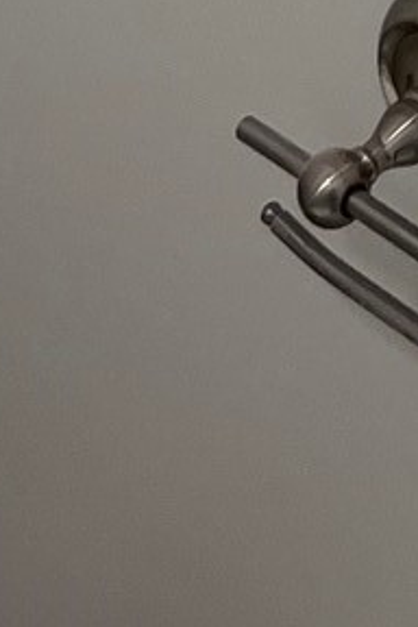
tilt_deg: -14.9
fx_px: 3344
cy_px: -1372
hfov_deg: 6.8
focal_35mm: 192
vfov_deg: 8.6
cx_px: 978
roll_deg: +1.3
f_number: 1.5
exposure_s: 1/120
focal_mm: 5.7
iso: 40
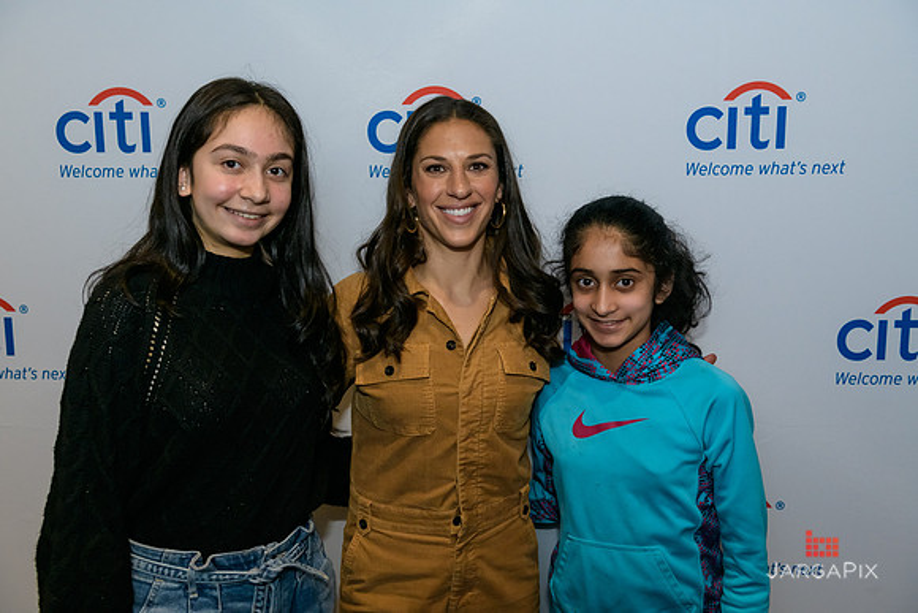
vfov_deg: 35.1
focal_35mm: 38
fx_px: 969
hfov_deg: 50.7
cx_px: 459
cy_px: 306
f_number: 5
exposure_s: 1/125
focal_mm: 38
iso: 1600
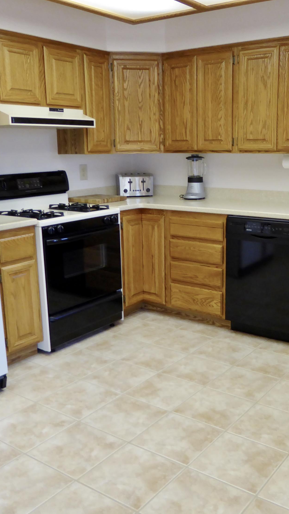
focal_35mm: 37
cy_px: 258
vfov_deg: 54.0
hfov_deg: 31.8
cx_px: 188
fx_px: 504
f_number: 3.3
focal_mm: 4.3
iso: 320
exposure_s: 1/60
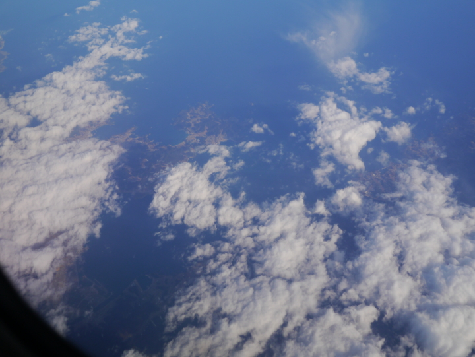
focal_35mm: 40
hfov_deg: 46.8
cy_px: 178
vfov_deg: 36.0
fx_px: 549
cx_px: 238
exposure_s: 1/800
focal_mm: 20
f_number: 5
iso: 160
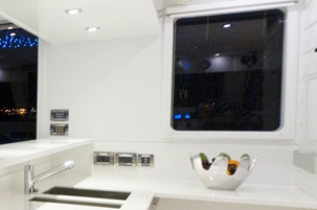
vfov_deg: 24.2
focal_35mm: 56
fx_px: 490
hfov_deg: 26.5
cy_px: 131
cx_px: -152
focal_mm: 11
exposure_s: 1/15
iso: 500
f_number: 4.2
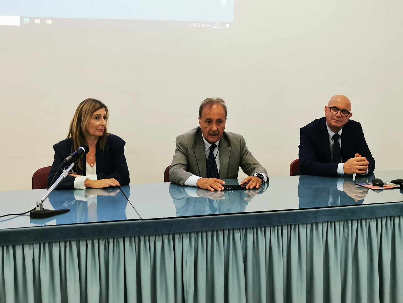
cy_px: 152
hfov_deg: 41.2
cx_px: 202
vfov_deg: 31.5
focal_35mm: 46
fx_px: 536
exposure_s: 1/100
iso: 200
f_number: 1.6
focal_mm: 5.56
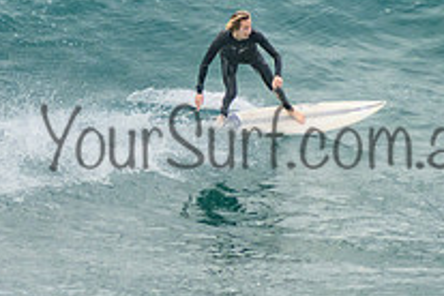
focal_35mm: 1541
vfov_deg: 0.9
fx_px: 19004
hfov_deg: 1.3
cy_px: 5
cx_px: 211
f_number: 6.3
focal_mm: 400
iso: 500
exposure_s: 1/1250
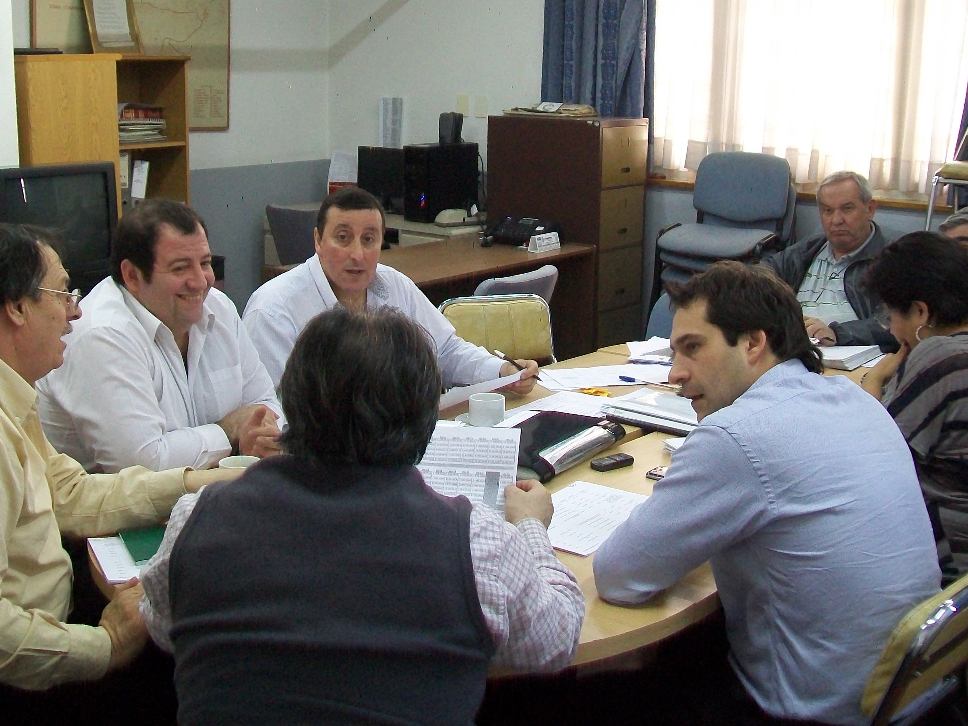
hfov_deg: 42.9
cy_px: 383
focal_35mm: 44
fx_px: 1230
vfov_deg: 32.9
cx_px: 439
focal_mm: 6
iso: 160
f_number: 2.7
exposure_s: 1/20
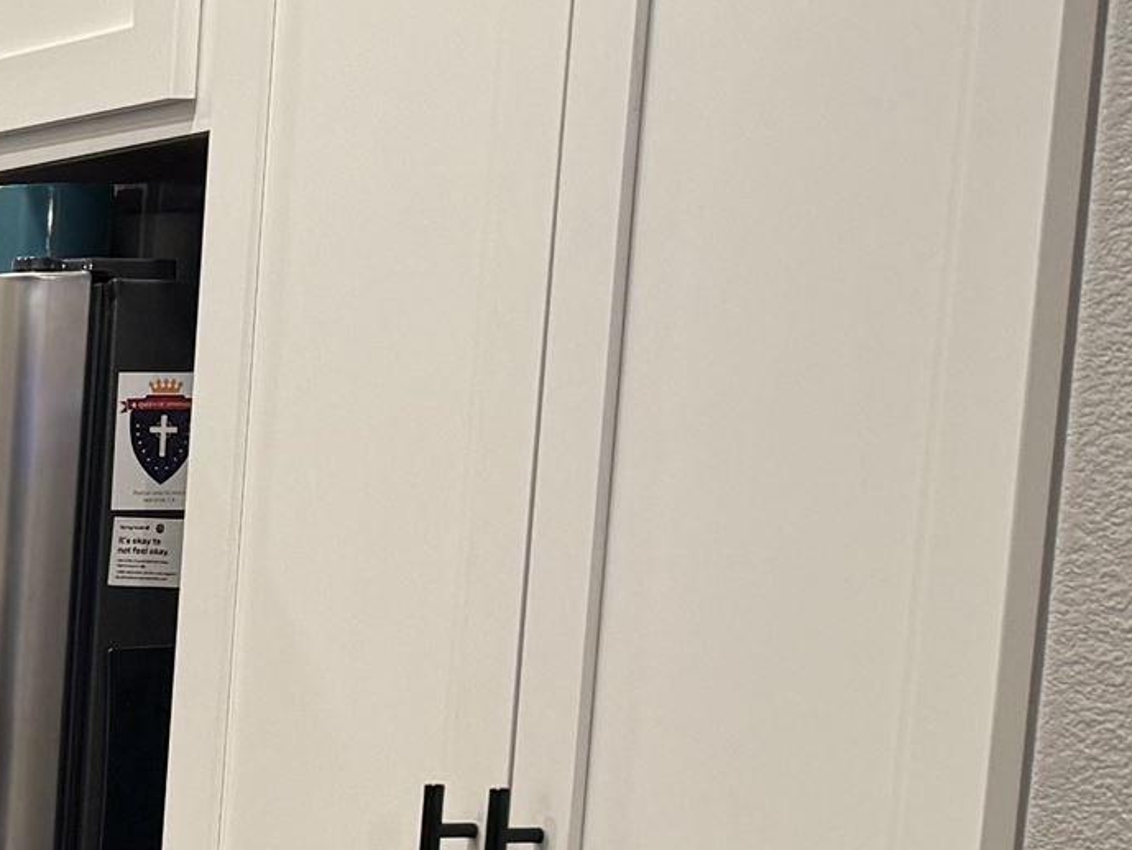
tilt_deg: -8.2
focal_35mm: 107
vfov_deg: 13.4
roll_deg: -0.4
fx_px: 3500
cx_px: -1311
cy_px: 1047
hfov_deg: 14.4
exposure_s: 1/60
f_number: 1.78
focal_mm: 6.76
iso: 100
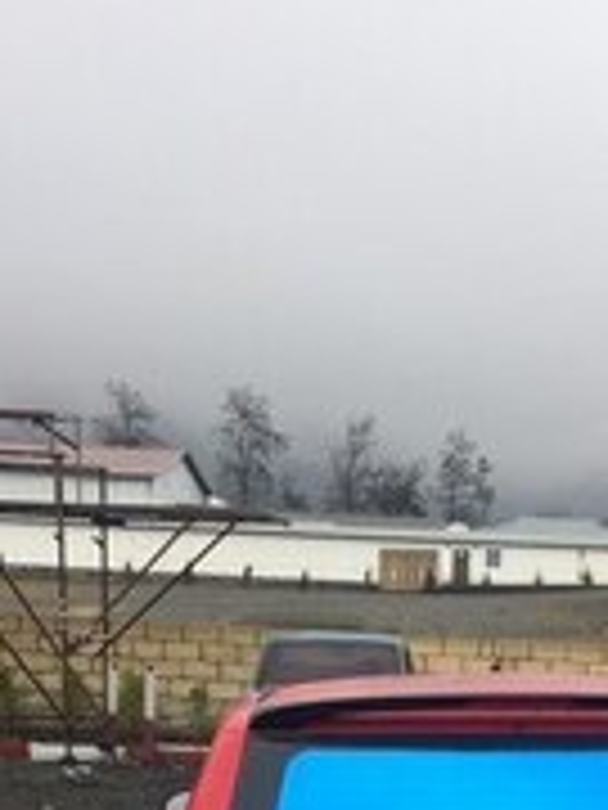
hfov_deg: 18.2
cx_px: 509
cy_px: 1017
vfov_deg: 22.2
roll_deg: -3.2
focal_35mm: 80
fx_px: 1874
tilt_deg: -11.5
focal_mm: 4.15
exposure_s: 1/383
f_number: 2.2
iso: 32
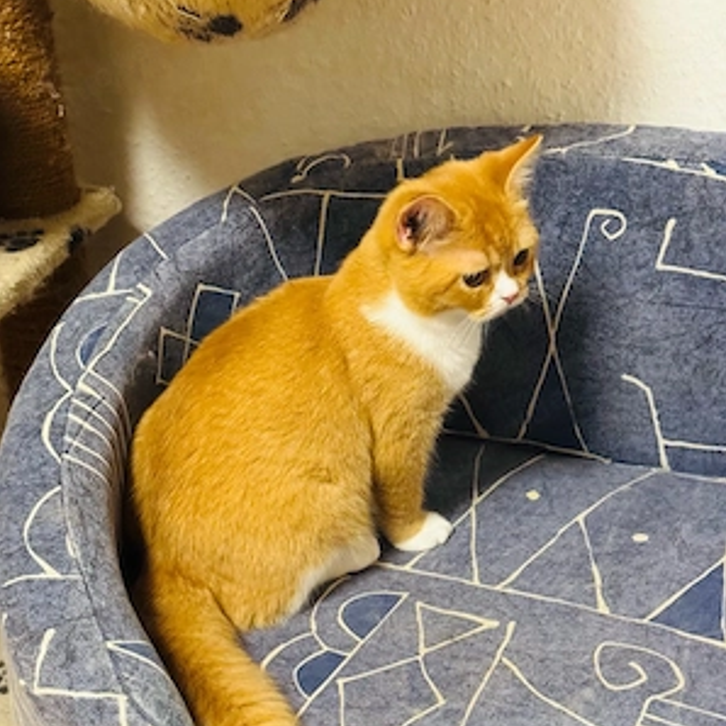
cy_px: 468
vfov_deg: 29.9
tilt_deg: -29.3
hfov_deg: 30.0
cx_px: 363
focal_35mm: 57
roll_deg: +1.1
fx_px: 1353
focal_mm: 6.76
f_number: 1.78
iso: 500
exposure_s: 1/25
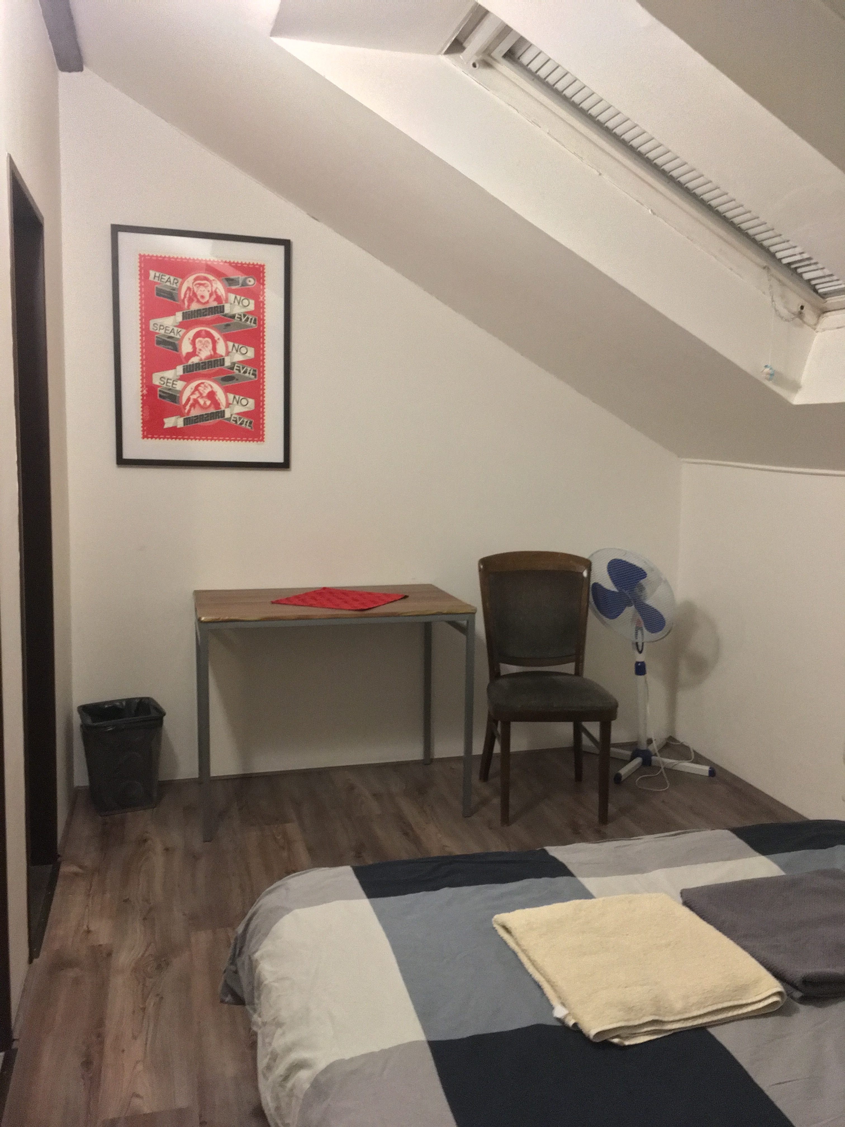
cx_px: 422
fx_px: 944
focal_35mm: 29
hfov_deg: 48.2
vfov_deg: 61.7
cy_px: 564
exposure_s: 1/17
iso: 320
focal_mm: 4.15
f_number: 2.2
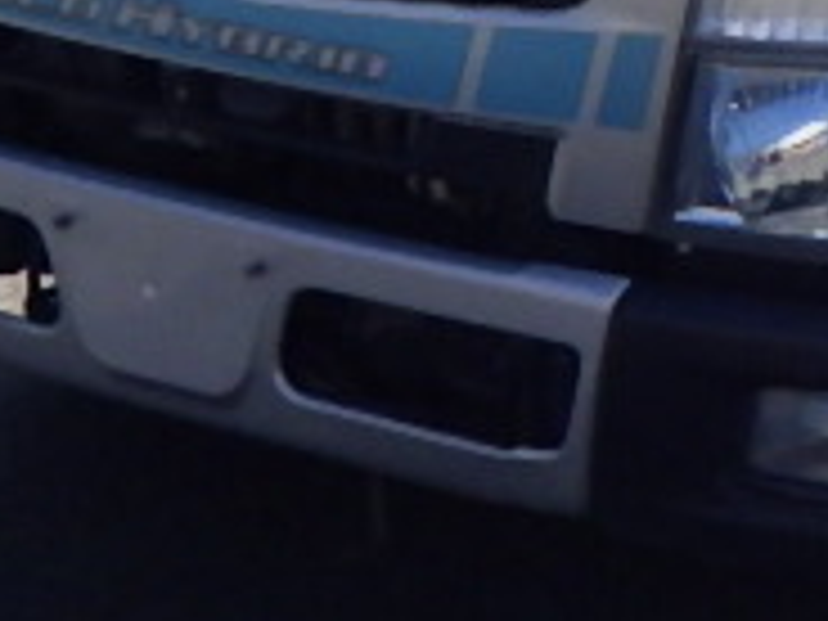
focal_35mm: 156
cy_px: -810
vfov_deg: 8.7
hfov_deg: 12.4
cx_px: 918
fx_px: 3731
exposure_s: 1/1250
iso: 250
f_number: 4.2
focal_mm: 5
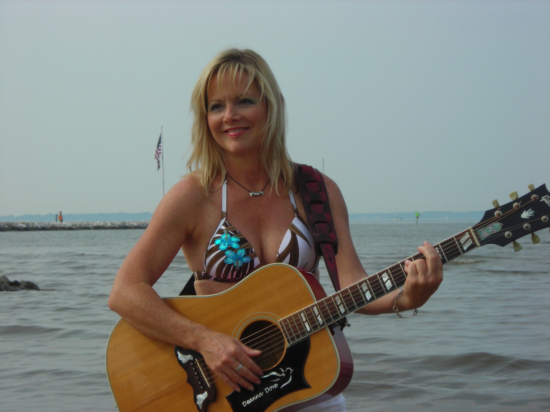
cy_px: 206
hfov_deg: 17.0
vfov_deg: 12.8
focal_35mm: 116
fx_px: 1843
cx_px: 275
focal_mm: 19.2
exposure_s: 1/341
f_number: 5.3
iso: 50
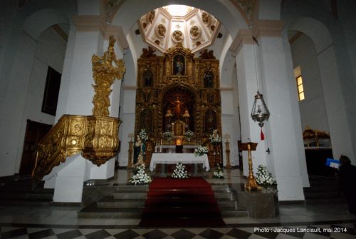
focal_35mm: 15
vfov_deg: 77.5
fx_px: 149
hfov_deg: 100.3
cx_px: 178
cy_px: 120
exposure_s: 1/60
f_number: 5.6
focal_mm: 10
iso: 1250
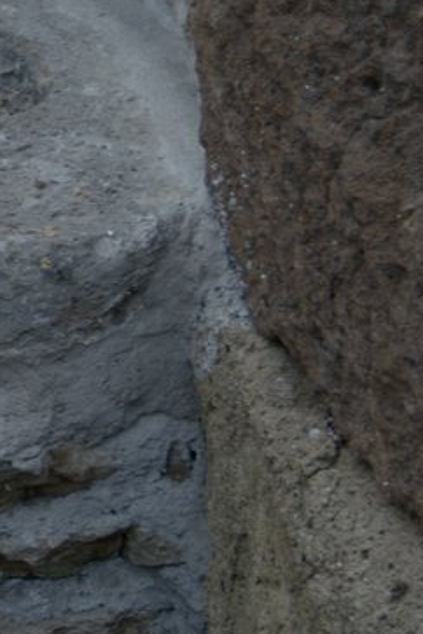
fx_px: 5093
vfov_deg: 7.1
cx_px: -344
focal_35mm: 289
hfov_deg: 4.7
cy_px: 334
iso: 200
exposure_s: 1/60
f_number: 5.3
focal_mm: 70
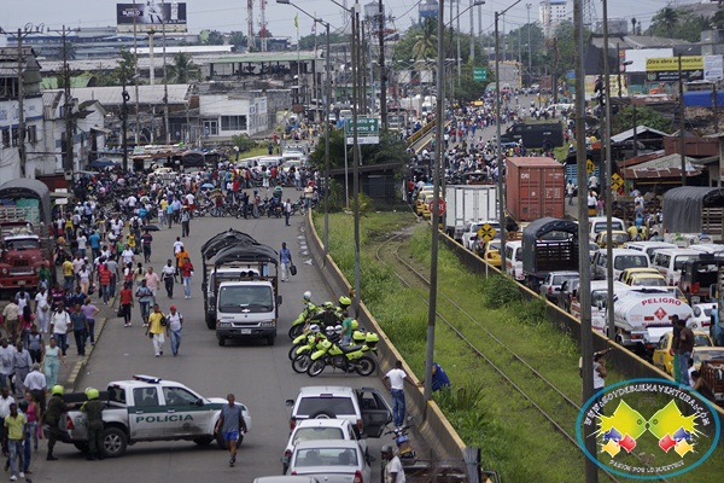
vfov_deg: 9.1
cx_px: 362
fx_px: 3016
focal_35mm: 150
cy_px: 242
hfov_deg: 13.7
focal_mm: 100
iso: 100
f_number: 4
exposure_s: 1/1250
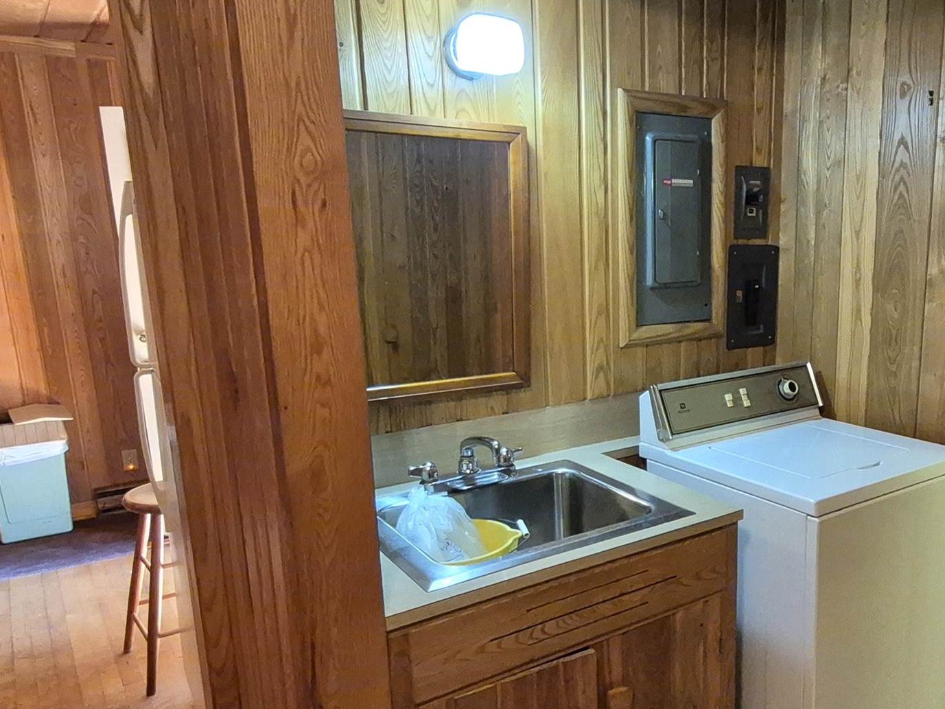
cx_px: 671
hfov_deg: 59.4
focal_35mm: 29
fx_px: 792
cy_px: 403
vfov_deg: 48.1
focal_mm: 1.74
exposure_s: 1/60
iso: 1000
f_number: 2.2
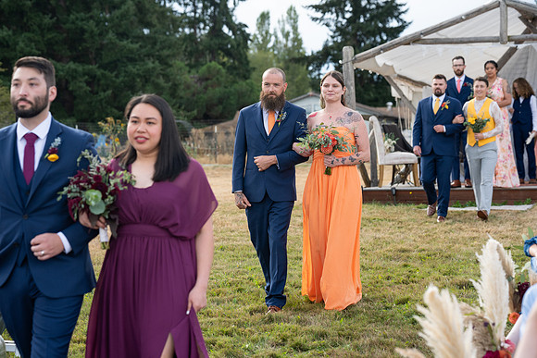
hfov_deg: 23.9
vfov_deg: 16.1
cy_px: 179
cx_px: 268
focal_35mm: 85
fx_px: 1268
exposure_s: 1/800
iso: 400
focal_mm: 85
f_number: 4.5
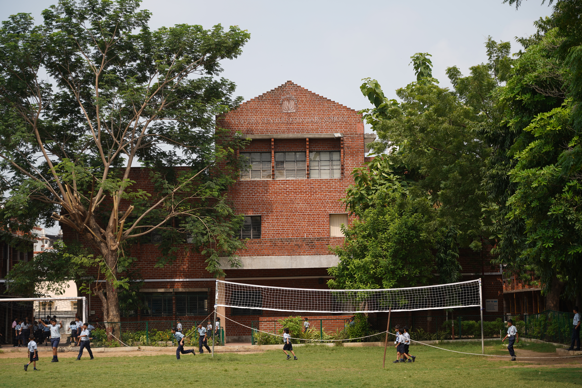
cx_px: 291
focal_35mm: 73
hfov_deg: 27.7
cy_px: 194
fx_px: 1180
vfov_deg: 18.7
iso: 50
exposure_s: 1/320
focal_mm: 73
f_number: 4
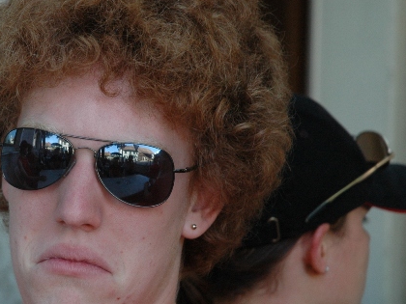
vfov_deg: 7.7
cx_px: 111
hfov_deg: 10.3
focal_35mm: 192
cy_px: 155
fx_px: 2252
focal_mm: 70
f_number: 5
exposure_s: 1/100
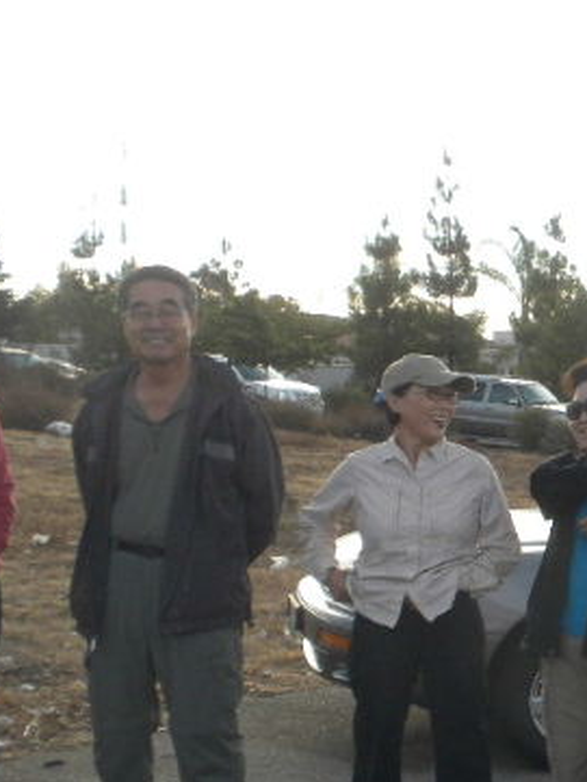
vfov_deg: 24.4
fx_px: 1808
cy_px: 471
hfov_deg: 17.1
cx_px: 814
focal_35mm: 80
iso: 200
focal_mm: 6.6
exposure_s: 1/99.3
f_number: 10
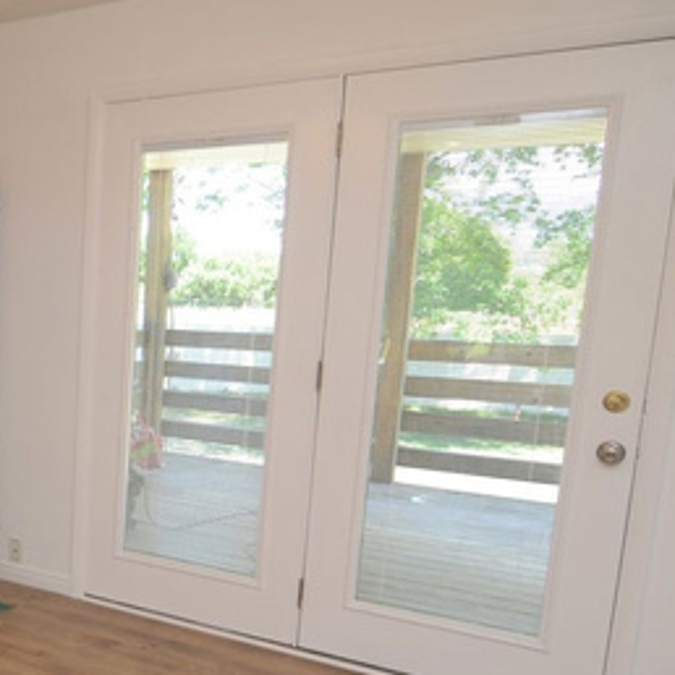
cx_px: -99
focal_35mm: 38
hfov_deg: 36.0
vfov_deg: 43.6
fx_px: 838
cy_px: 416
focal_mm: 12
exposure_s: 1/60
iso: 200
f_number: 4.5
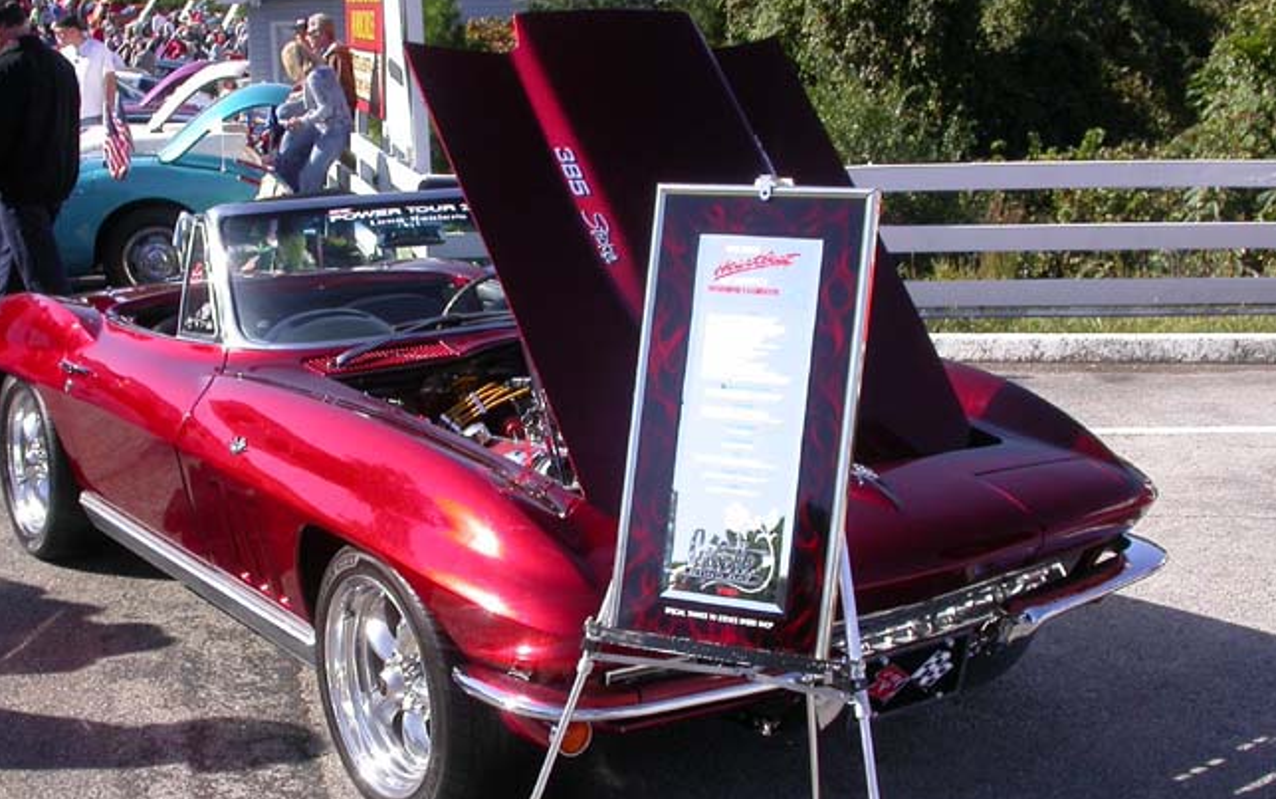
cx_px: 499
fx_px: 1739
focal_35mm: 50
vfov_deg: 25.8
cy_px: 428
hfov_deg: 40.1
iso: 100
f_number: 6
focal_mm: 7.85
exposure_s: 1/261
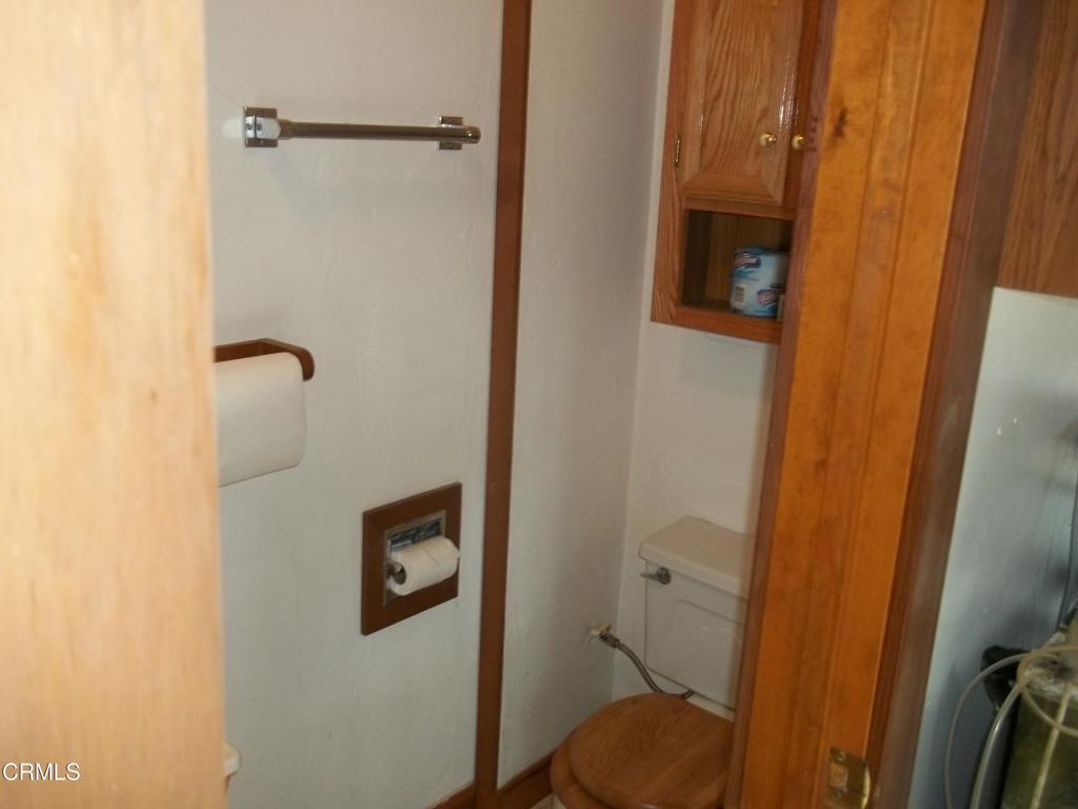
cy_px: 404
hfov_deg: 56.8
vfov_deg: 44.2
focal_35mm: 32
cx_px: 539
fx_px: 997
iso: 160
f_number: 2.9
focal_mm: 5.7
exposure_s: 1/30
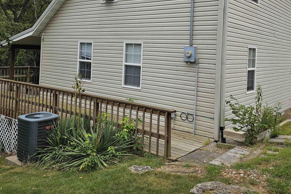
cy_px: 43
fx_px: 283
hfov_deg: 54.4
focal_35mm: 35
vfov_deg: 36.8
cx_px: 141
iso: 50
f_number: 1.8
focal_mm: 5
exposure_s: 1/1199
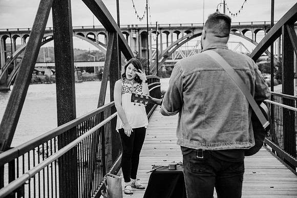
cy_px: 99
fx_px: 479
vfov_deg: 23.4
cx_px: 148
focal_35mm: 58
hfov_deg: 34.5
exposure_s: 1/640
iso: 400
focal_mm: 58
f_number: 4
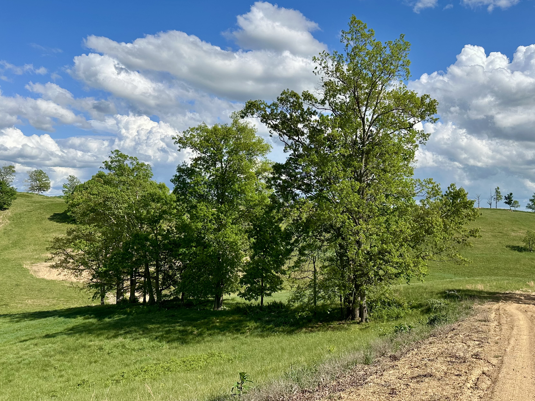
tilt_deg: +4.0
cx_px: 319
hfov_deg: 61.2
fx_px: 448
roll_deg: -1.6
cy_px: 187
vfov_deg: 48.2
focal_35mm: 29
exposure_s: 1/6211
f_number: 1.78
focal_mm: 6.86
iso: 80
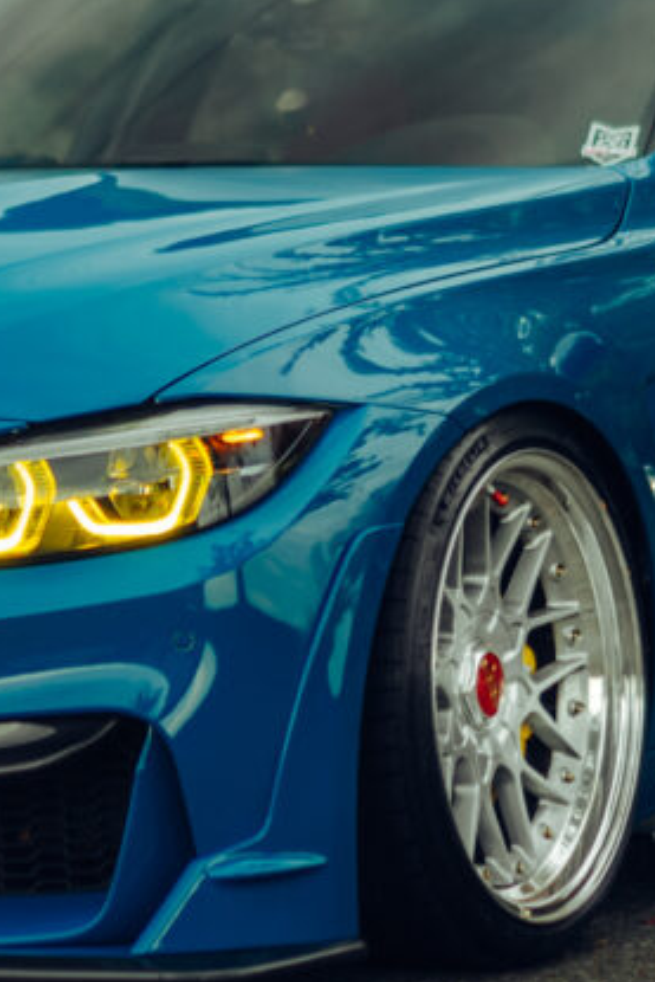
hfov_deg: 8.5
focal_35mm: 162
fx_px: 4417
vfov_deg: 12.6
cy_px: 163
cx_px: 140
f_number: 1.4
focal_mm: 35
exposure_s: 1/80
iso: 50
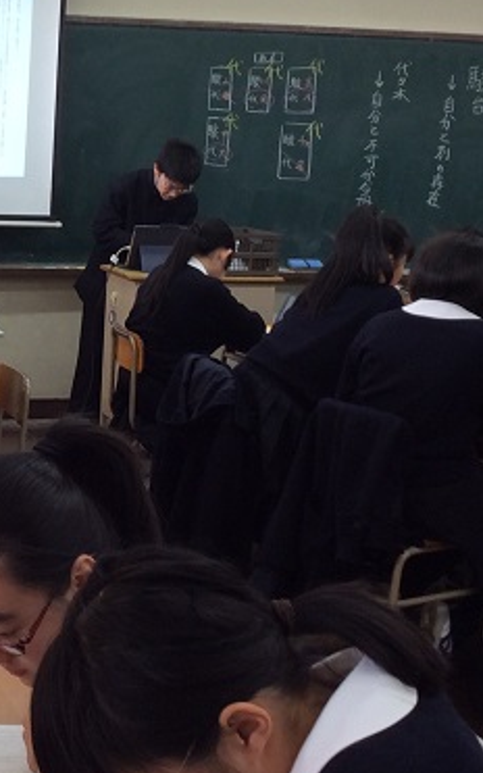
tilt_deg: -7.9
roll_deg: -1.6
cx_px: -35
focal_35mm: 71
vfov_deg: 28.9
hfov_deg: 17.8
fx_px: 1495
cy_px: 309
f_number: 2.4
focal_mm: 3.3
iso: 40
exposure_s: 1/30
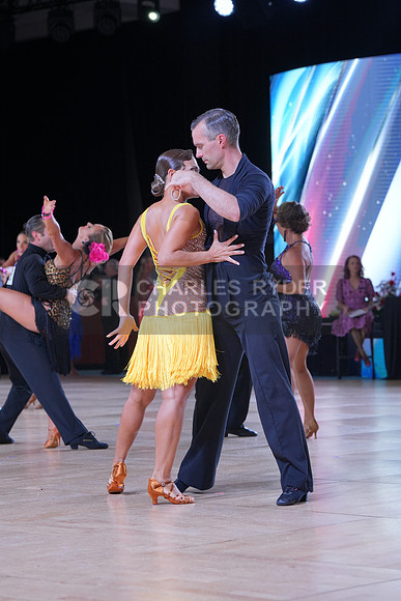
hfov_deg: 12.7
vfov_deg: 18.9
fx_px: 1803
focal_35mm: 108
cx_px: 200
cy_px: 300
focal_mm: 108
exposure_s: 1/400
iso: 1600
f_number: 5.6
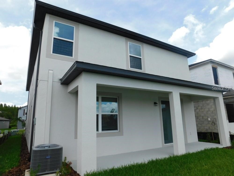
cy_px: 88
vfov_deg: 58.9
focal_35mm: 23
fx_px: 155
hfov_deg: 73.9
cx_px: 117
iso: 125
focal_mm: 4
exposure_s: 1/400
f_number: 6
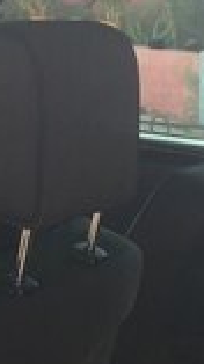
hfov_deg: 11.7
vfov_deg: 19.0
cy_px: 529
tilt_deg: -32.6
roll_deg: -3.3
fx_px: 964
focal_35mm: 100
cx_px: 271
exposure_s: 1/359
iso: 32
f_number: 2.2
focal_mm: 4.15
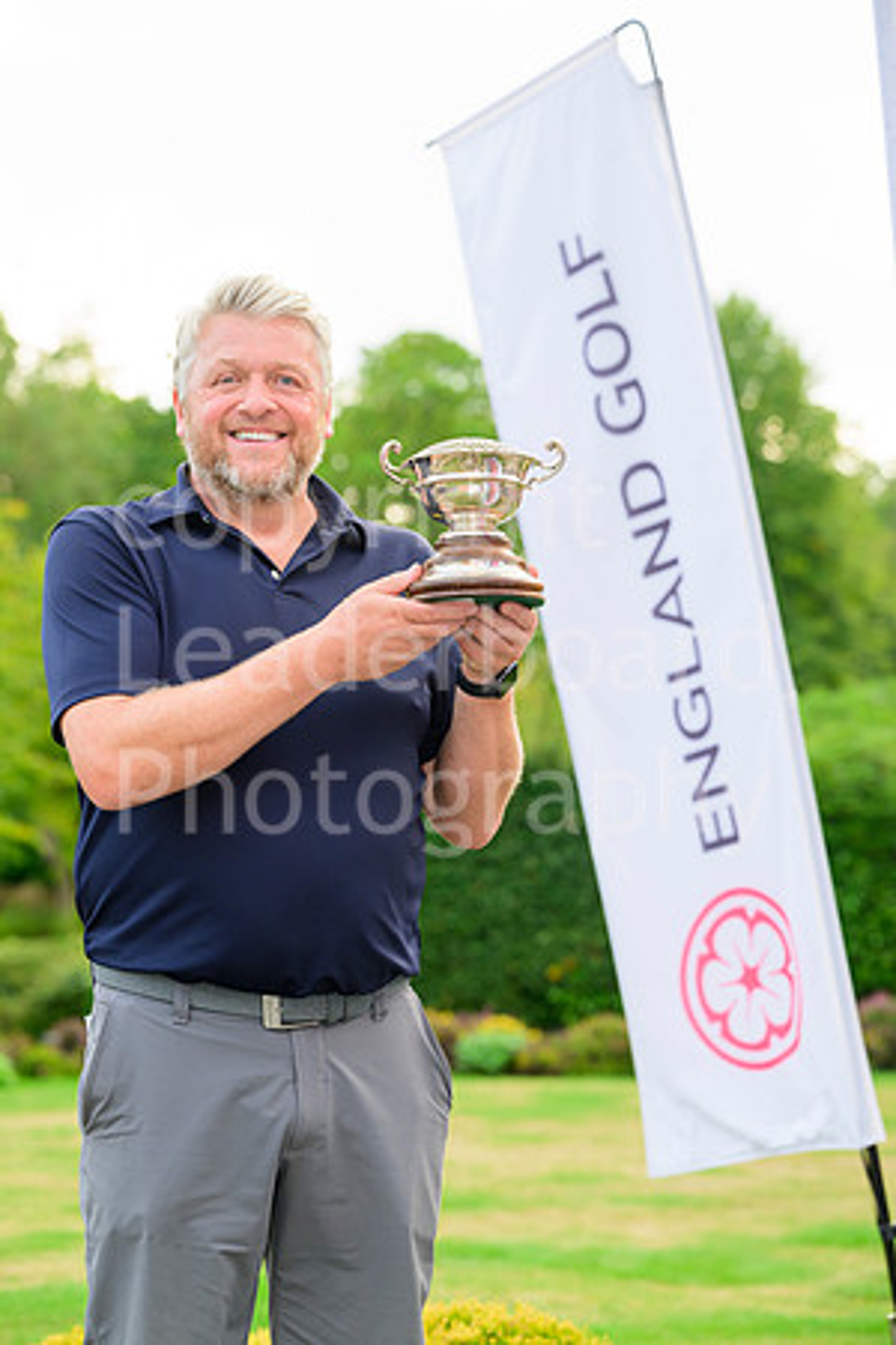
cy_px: 672
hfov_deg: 15.2
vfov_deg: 22.6
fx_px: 3360
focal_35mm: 90
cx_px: 448
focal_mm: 90
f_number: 4
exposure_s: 1/250
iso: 200
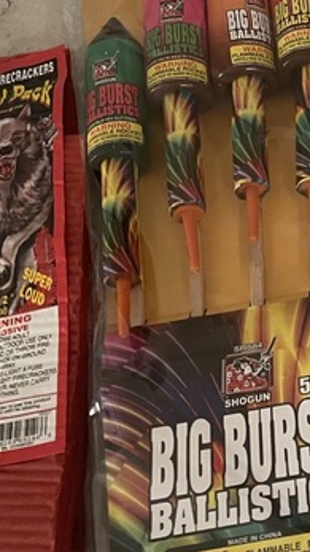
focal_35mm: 75
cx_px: 490
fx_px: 1097
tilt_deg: -57.0
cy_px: 154
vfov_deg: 27.9
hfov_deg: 14.8
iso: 640
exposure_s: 1/30
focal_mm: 5.1
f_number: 1.6
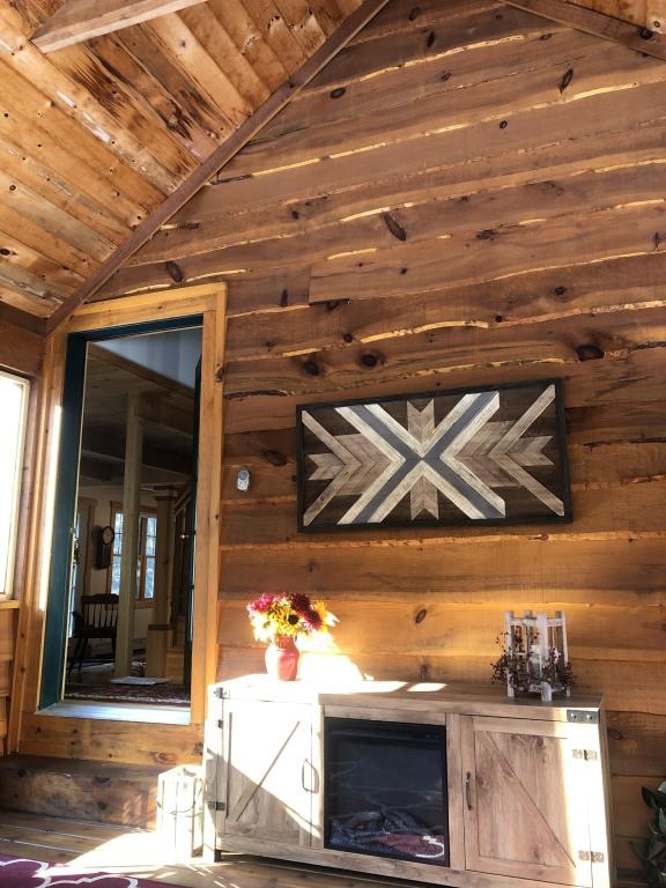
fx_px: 718
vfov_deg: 63.4
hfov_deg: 49.7
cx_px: 333
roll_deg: +0.0
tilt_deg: +11.2
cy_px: 444
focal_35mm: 28
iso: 40
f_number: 1.8
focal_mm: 3.99
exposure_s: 1/17
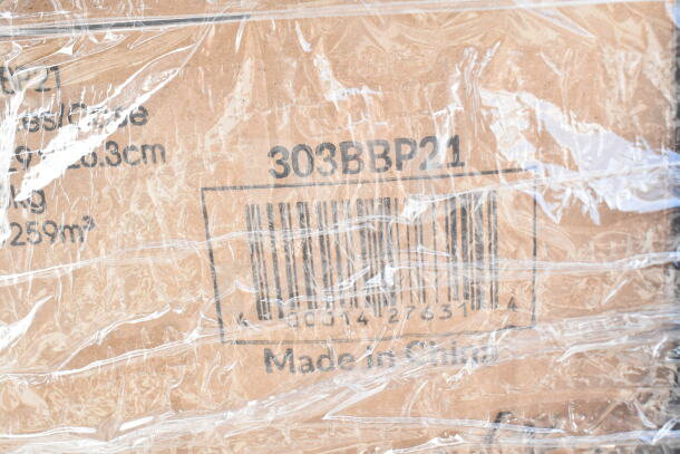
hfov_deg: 38.9
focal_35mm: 51
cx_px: 340
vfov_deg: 26.5
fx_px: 964
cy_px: 227
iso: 1600
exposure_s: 1/320
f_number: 9
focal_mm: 34
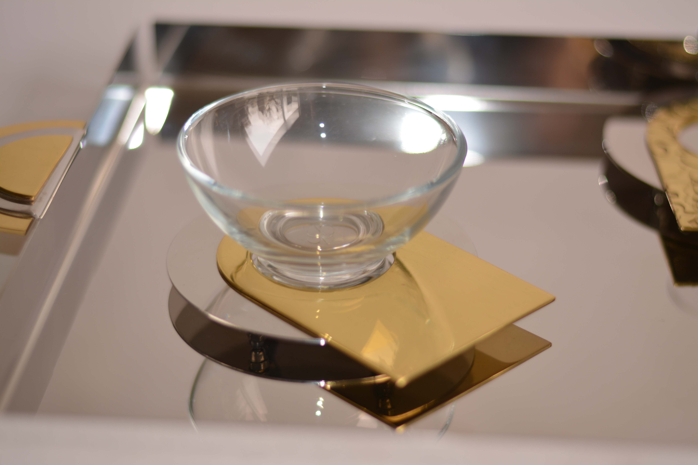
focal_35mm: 75
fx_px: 1454
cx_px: 349
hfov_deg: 27.0
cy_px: 232
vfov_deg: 18.2
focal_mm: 50
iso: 100
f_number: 1.8
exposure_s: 1/200
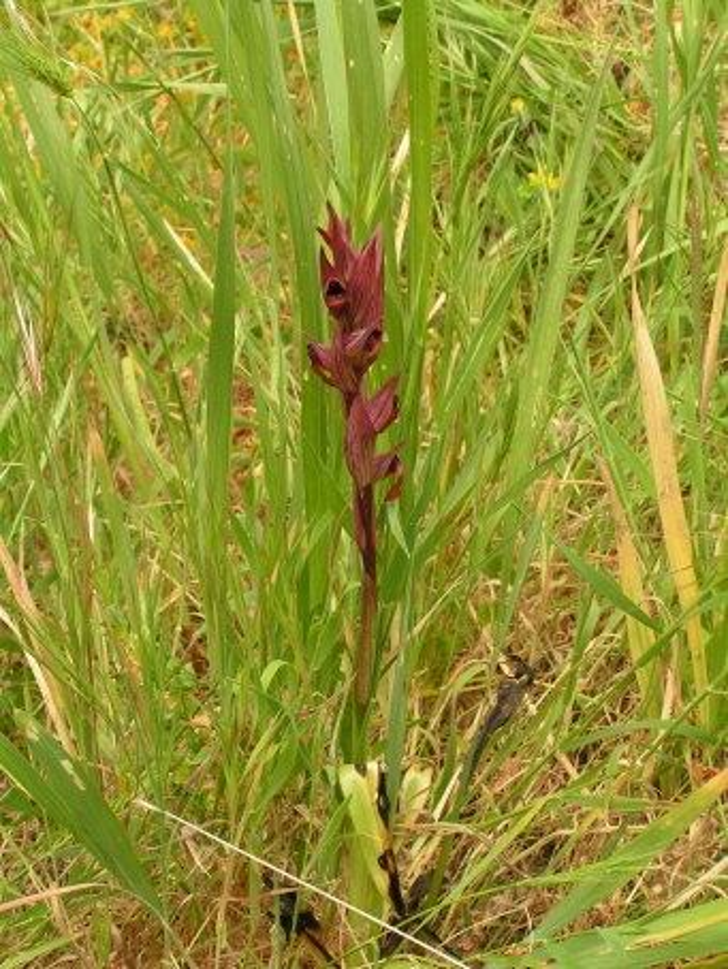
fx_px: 1877
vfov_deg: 29.0
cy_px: 484
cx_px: 364
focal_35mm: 67
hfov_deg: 22.0
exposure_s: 1/100
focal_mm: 11.1
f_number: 5.6
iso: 50
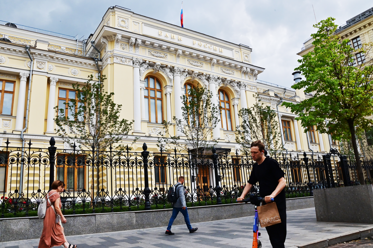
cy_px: 124
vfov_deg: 46.3
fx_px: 290
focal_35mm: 28
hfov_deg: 65.5
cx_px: 186
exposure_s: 1/1000
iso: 1250
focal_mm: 28
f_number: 16
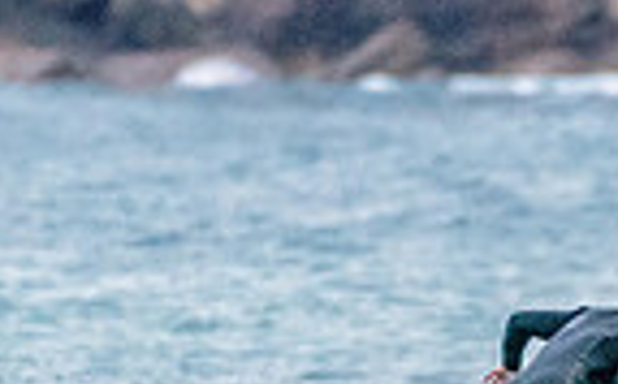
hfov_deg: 0.8
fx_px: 42713
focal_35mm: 2539
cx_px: 664
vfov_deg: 0.5
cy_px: 565
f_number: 5.6
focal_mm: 500
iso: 4000
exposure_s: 1/2000
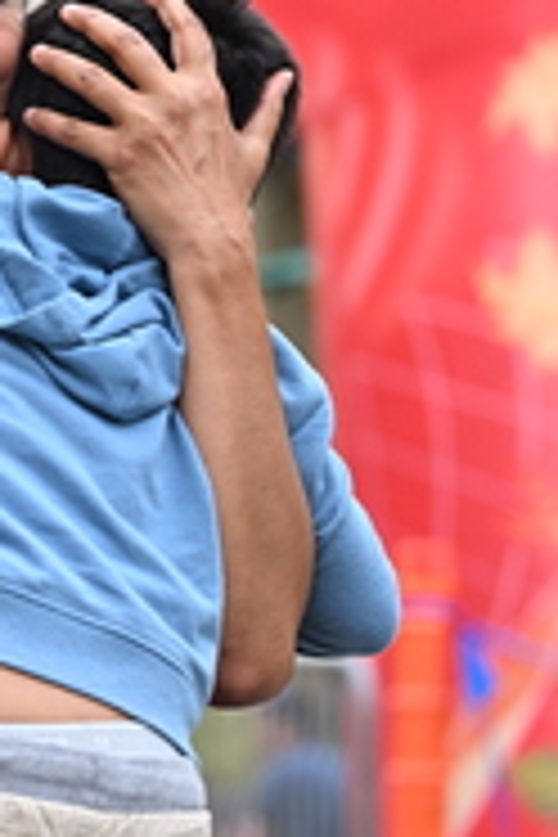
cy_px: 266
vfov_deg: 9.9
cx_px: -160
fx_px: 4812
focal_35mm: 207
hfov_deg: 6.6
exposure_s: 1/1600
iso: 640
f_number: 2.8
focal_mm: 70
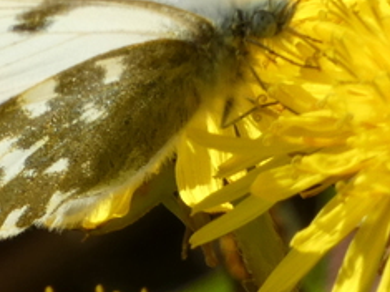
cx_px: 41
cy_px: 85
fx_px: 13445
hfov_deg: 1.7
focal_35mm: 1194
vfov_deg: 1.2
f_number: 5.6
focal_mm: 58.9
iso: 80
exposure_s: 1/200
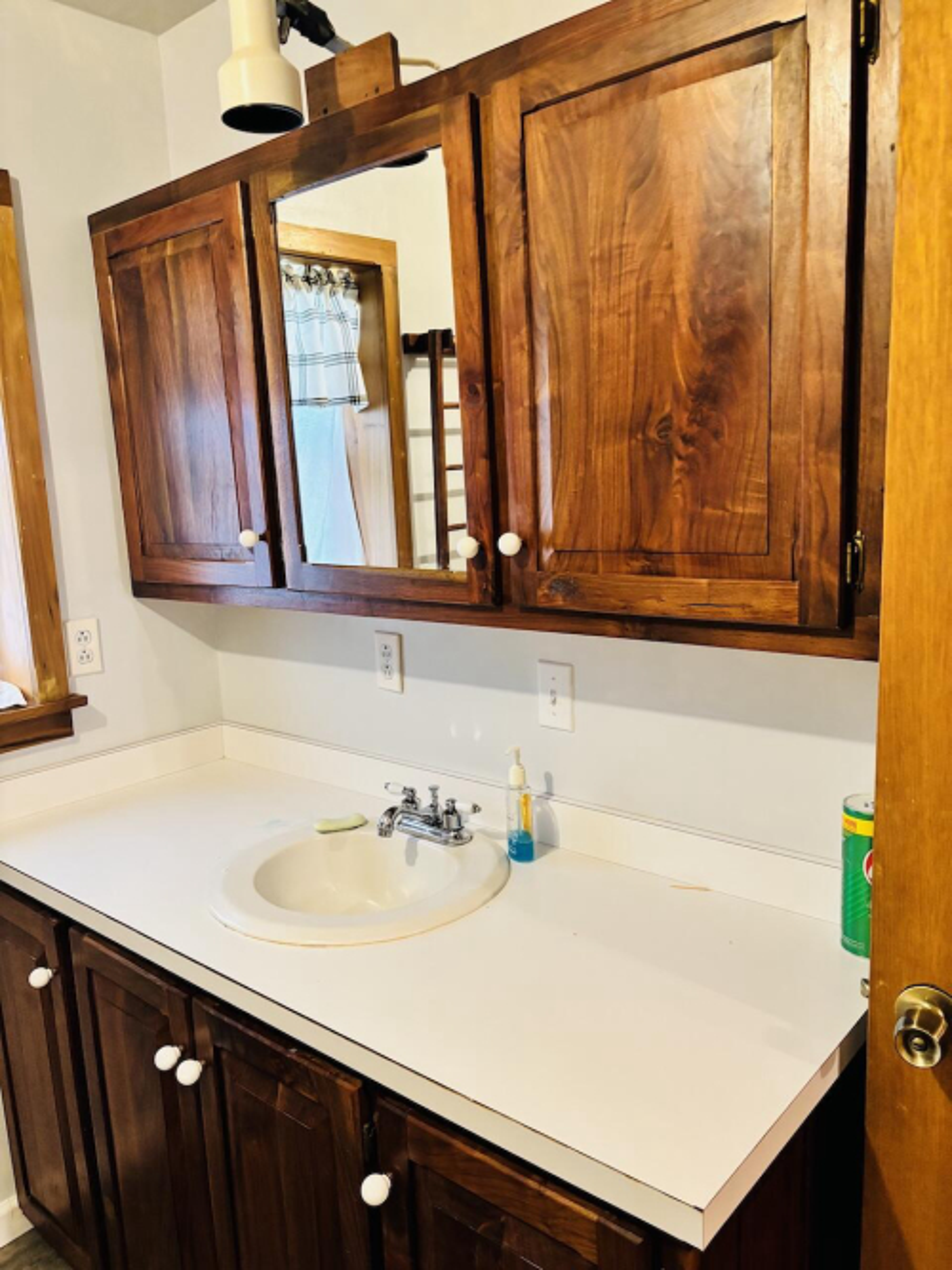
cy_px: 635
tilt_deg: -11.0
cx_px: 476
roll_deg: +1.4
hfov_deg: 53.0
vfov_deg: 67.3
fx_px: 954
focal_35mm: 26
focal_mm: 5.96
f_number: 1.6
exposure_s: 1/60
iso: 500
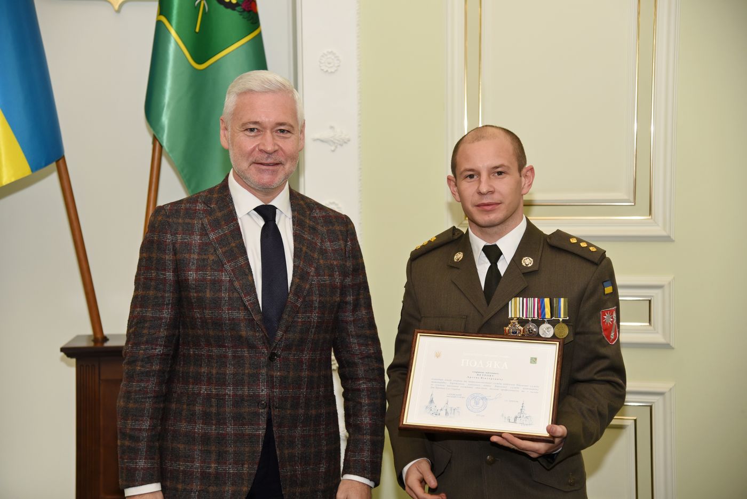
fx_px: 1370
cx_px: 374
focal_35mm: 66
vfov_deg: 20.6
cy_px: 250
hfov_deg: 30.5
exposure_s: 1/200
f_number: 4
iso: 800
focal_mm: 66
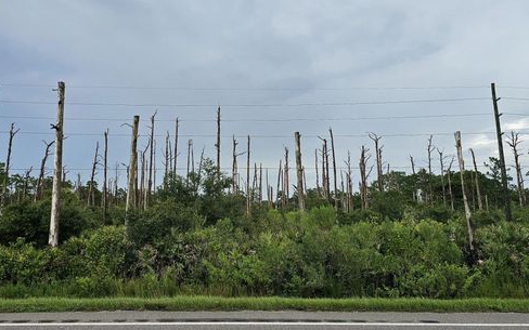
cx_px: 230
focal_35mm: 32
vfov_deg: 39.2
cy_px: 122
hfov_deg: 59.4
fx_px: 461
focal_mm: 6.3
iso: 10
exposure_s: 1/562
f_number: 1.7
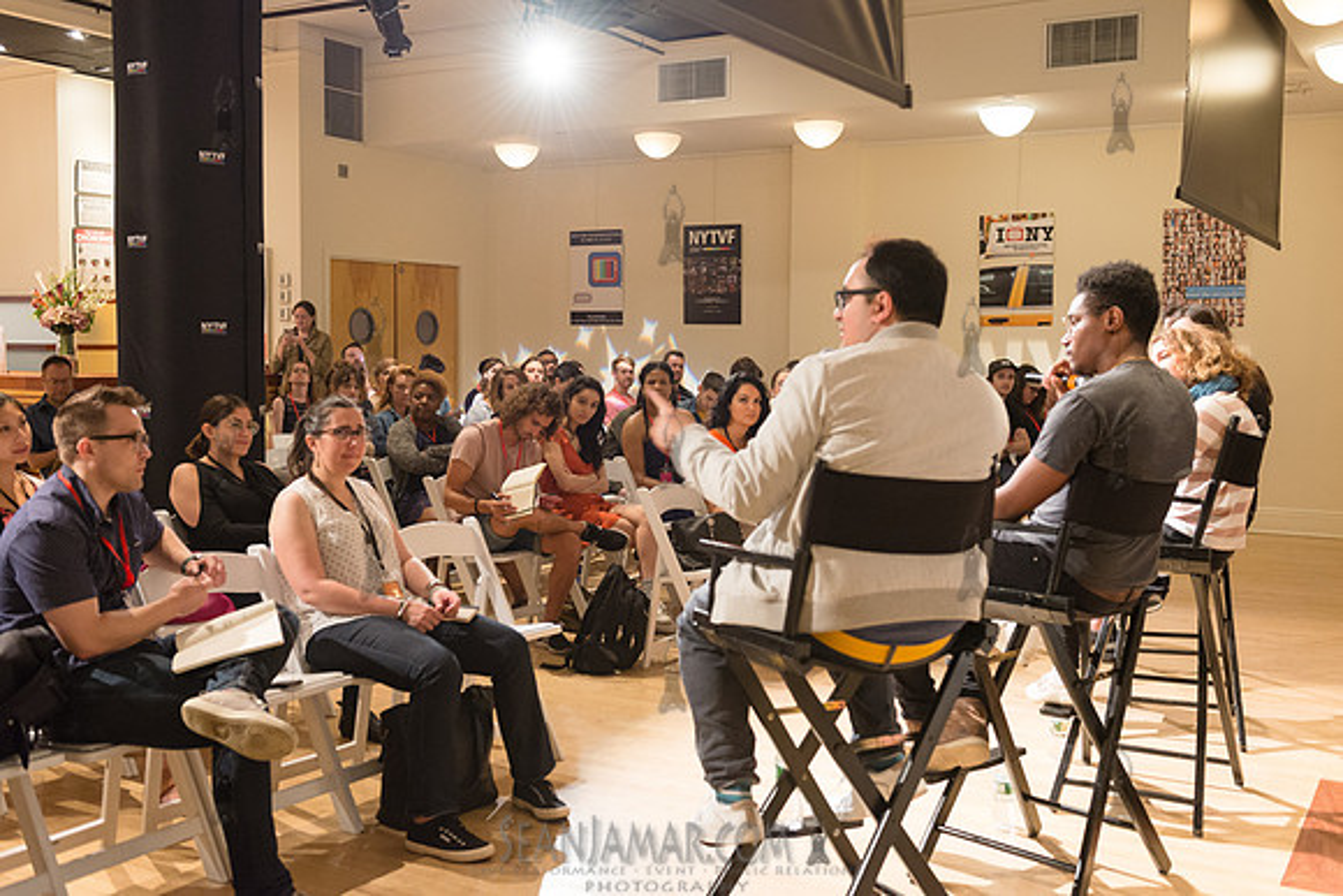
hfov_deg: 53.1
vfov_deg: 36.9
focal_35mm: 36
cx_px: 672
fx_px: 1343
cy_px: 448
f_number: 4
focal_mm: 36
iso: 2500
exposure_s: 1/80
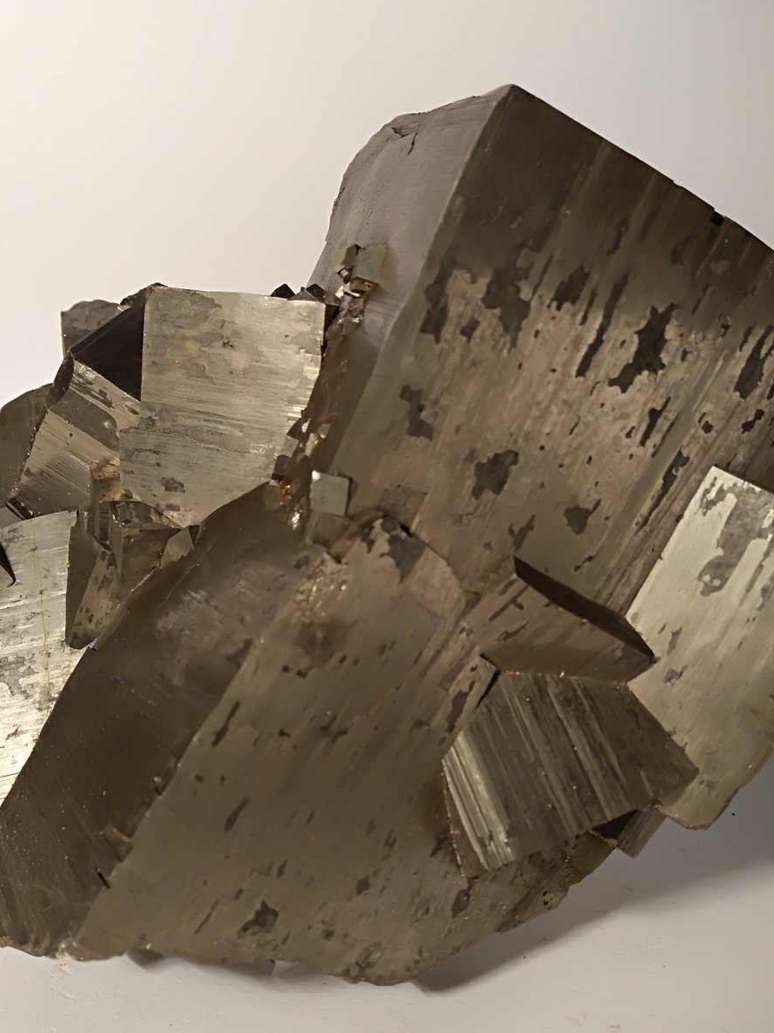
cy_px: 602
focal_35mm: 35
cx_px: 377
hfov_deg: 40.7
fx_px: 1044
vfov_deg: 52.4
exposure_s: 1/100
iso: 110
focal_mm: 3.54
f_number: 2
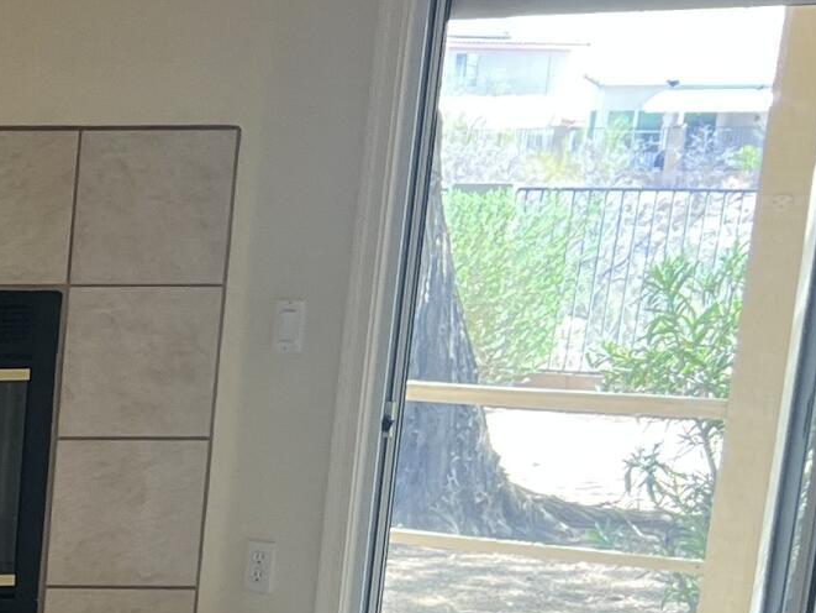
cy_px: 933
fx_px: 2782
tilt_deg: -14.1
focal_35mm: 118
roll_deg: +0.5
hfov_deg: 14.0
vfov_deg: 12.0
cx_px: -842
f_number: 1.5
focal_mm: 5.7
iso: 80
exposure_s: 1/120
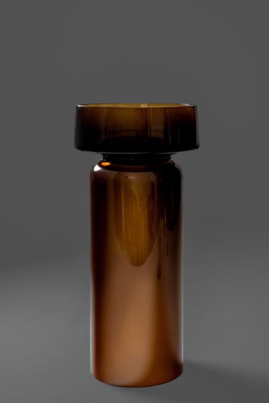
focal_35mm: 70
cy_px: 202
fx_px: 784
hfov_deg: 19.5
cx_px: 134
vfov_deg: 28.8
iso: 2000
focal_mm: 70
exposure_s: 1/20
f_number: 10
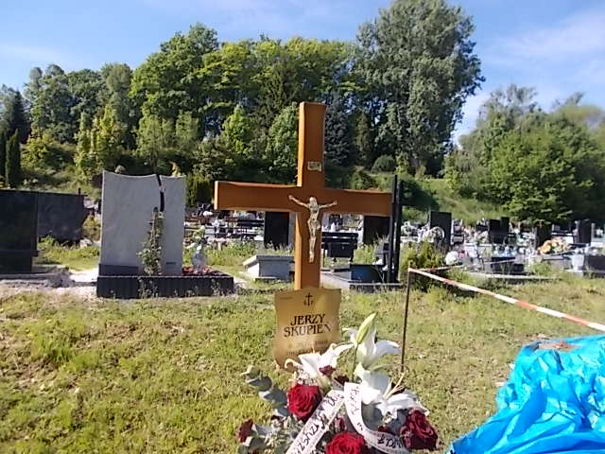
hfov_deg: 67.3
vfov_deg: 53.1
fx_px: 454
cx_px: 302
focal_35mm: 26
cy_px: 227
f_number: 8
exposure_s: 1/80
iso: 80
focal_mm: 4.6
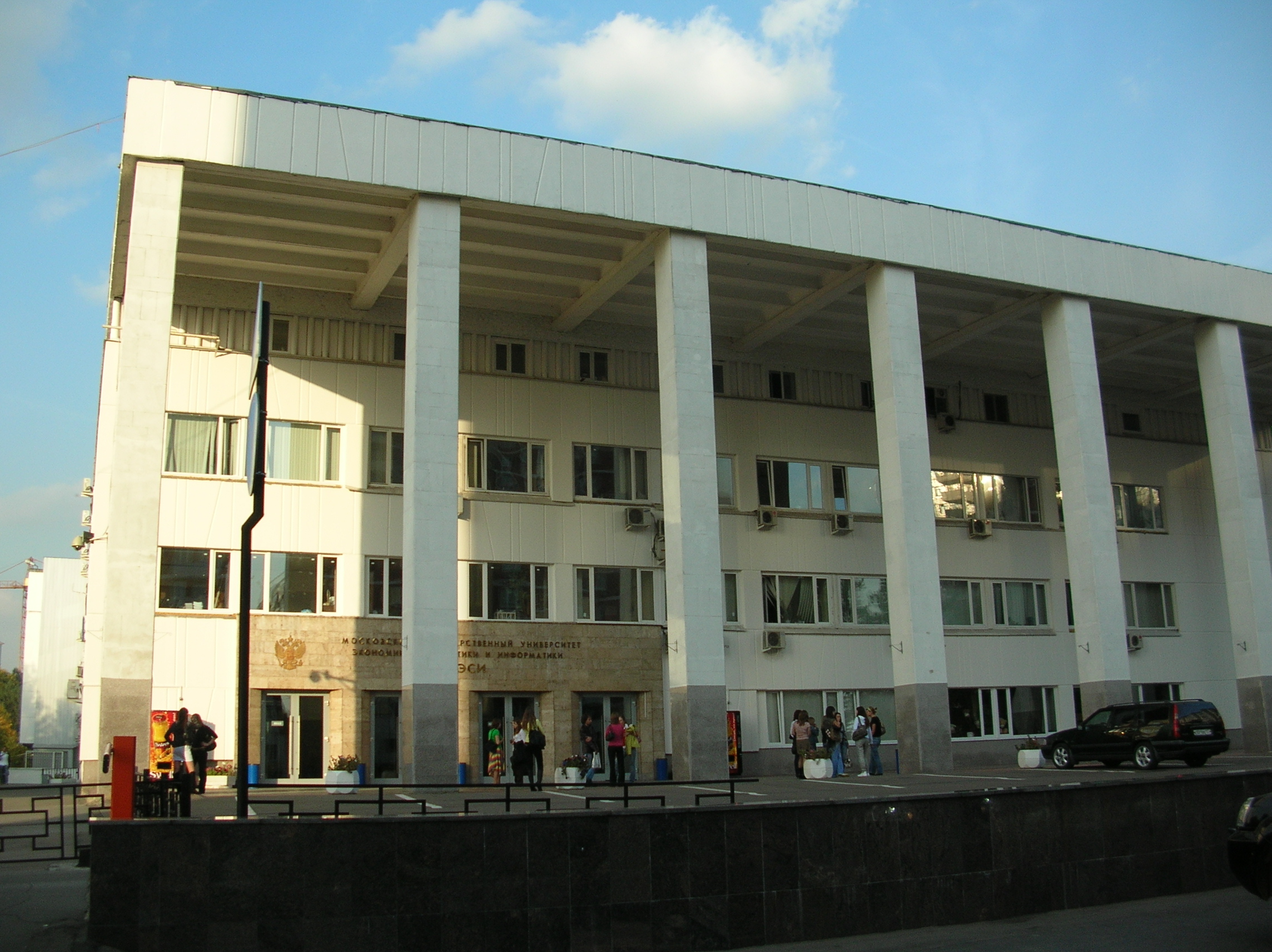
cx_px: 636
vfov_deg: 40.6
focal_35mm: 35
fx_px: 1285
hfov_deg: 52.7
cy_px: 476
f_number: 2.8
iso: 50
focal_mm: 5.8
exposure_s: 1/450
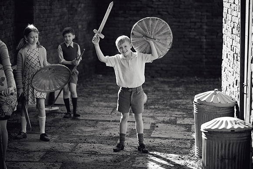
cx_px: 126
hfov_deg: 17.1
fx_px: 843
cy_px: 84
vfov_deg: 11.4
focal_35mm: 120
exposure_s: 1/1600
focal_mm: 120
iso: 400
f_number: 2.8
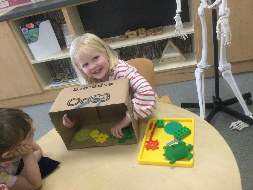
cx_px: 126
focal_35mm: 31
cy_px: 95
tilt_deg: -30.6
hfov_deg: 58.4
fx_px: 227
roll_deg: +16.1
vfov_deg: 45.4
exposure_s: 1/30
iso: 160
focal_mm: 3.3
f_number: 2.4
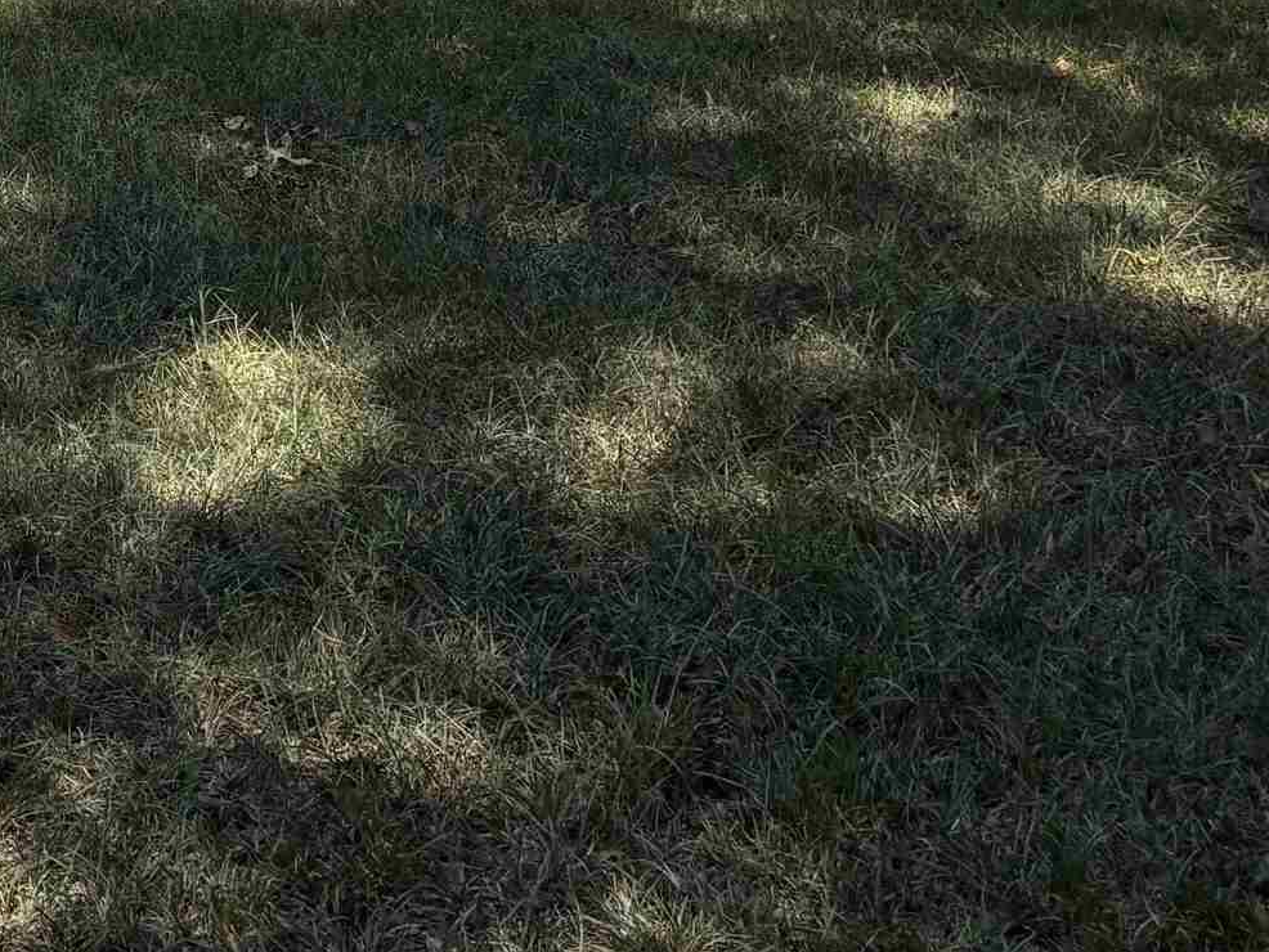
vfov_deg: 16.5
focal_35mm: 81
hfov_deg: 22.3
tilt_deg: +2.4
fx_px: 2970
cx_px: -234
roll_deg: +0.9
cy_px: -498
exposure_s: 1/1783
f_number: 1.6
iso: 50
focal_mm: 5.96
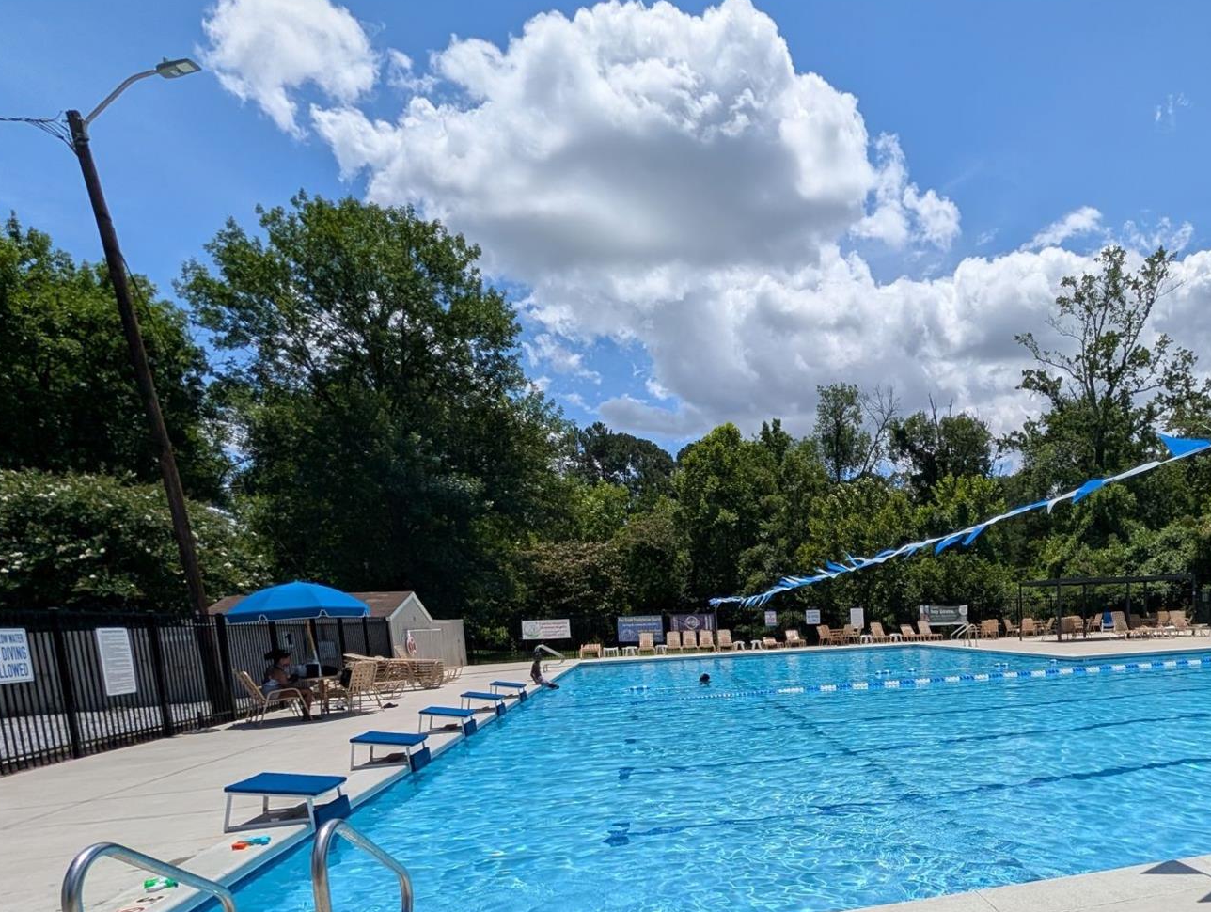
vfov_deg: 63.8
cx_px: 857
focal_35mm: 19
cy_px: 709
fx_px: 666
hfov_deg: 80.2
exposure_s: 1/6494
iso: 55
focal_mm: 2.02
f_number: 1.7
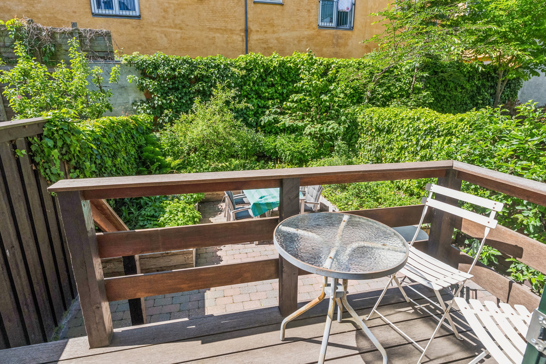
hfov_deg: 87.7
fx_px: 284
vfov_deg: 65.2
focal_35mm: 19
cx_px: 273
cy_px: 182
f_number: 7.1
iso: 800
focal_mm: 12.5
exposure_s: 1/1000
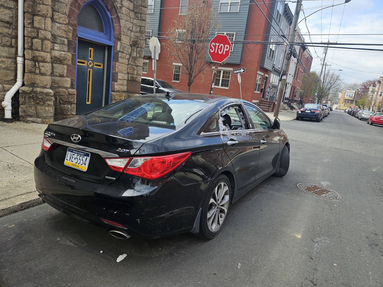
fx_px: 254
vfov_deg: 58.9
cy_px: 144
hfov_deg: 73.9
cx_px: 192
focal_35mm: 23
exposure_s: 1/814
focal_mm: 5.4
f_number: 1.8
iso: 25
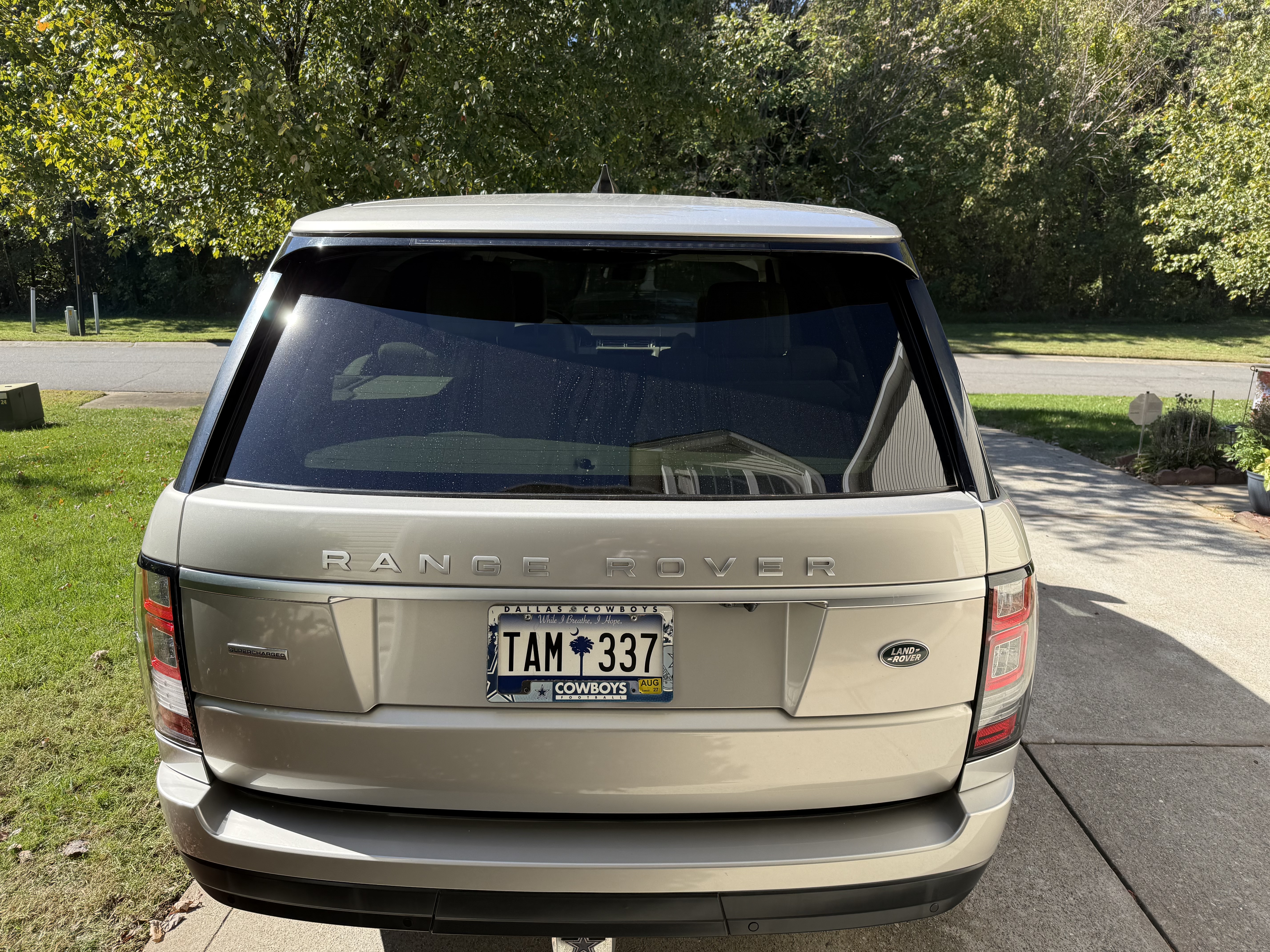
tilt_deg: -13.6
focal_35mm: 24
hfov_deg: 71.6
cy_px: 476
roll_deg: +0.7
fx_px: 881
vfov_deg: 56.8
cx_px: 635
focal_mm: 6.76
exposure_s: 1/1727
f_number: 1.78
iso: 80
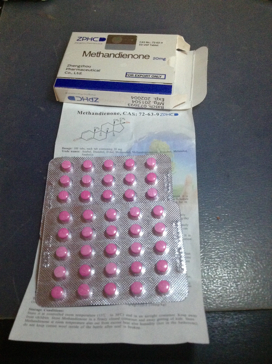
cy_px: 182
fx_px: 347
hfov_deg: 42.8
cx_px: 136
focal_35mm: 33
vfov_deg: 55.4
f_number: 2.4
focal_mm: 3.3
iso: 200
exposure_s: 1/24
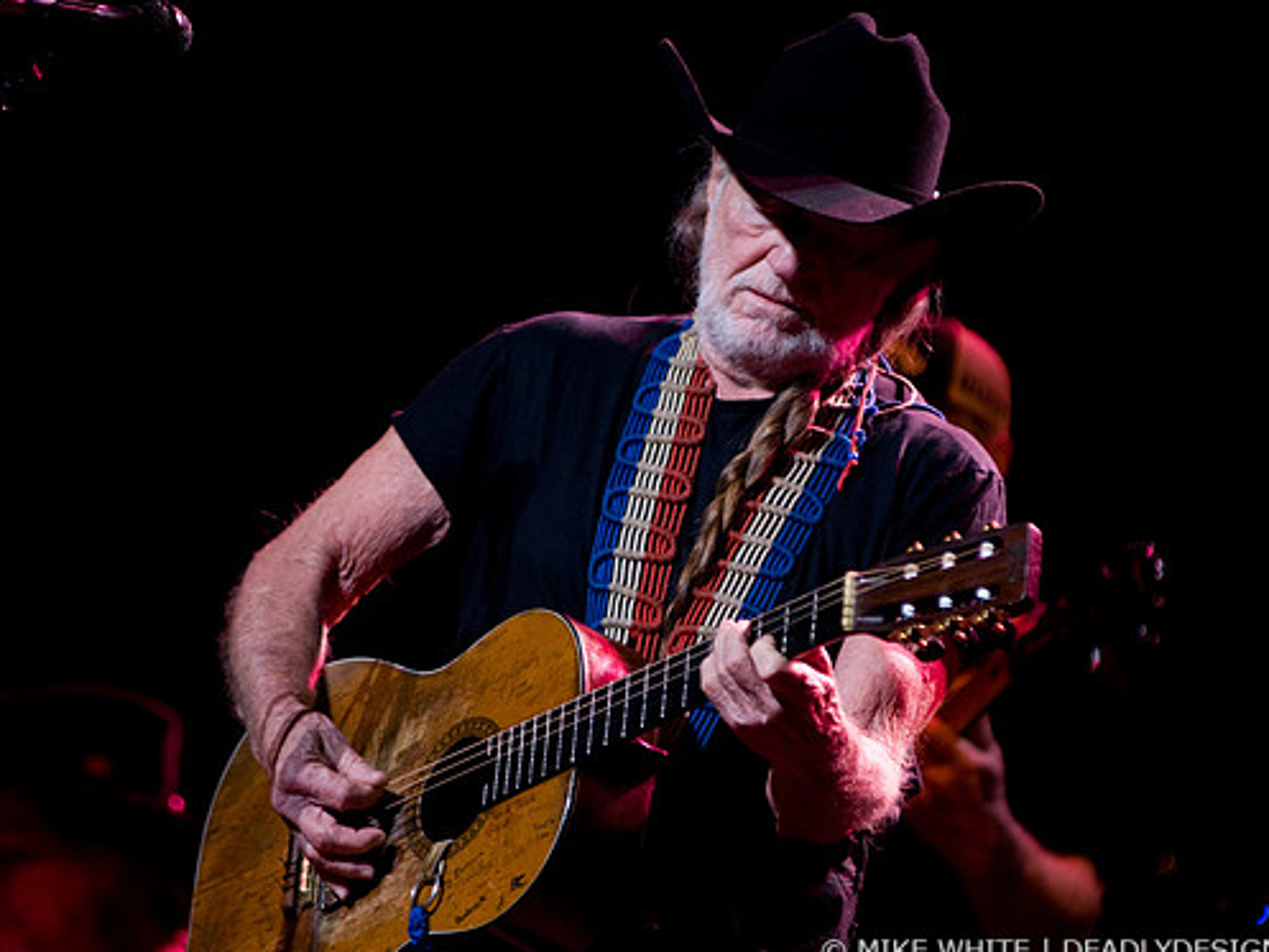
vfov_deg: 4.4
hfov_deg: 5.9
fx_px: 12321
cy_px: 481
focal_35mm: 336
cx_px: 646
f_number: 3.2
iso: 800
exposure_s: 1/320
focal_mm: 200
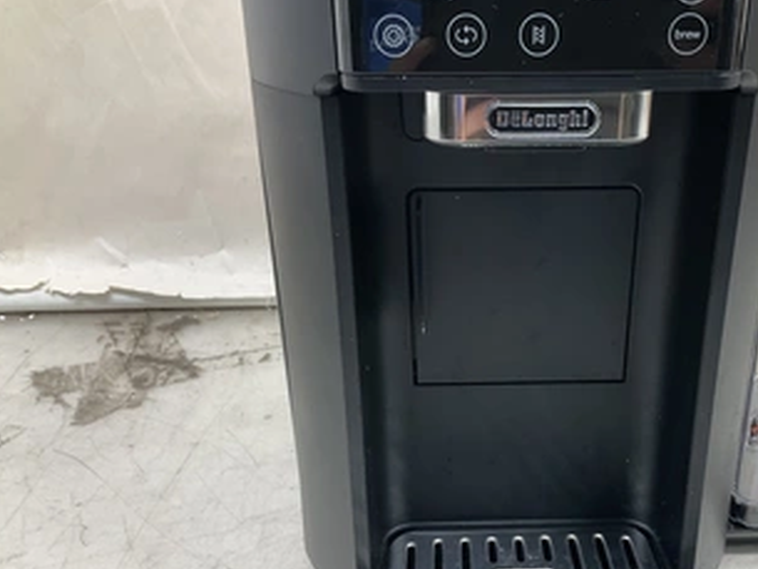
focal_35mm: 38
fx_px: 832
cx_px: 482
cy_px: 360
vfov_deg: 37.5
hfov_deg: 48.4
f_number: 1.8
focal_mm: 3
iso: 40
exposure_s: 1/60
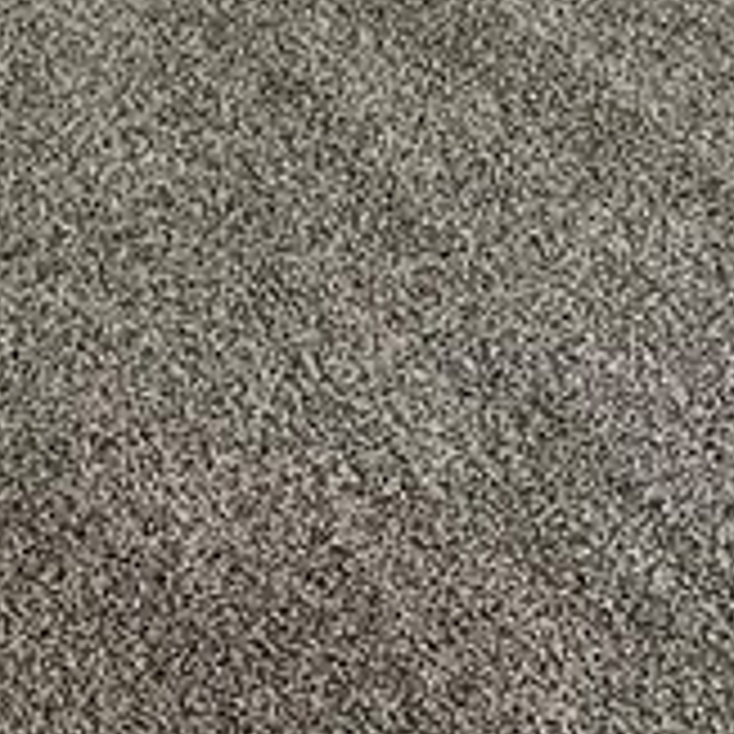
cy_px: -1454
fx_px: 3191
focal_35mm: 133
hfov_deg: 11.9
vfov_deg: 9.9
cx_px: -644
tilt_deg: -9.2
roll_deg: -1.4
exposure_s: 1/109
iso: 250
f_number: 1.78
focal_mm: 6.86
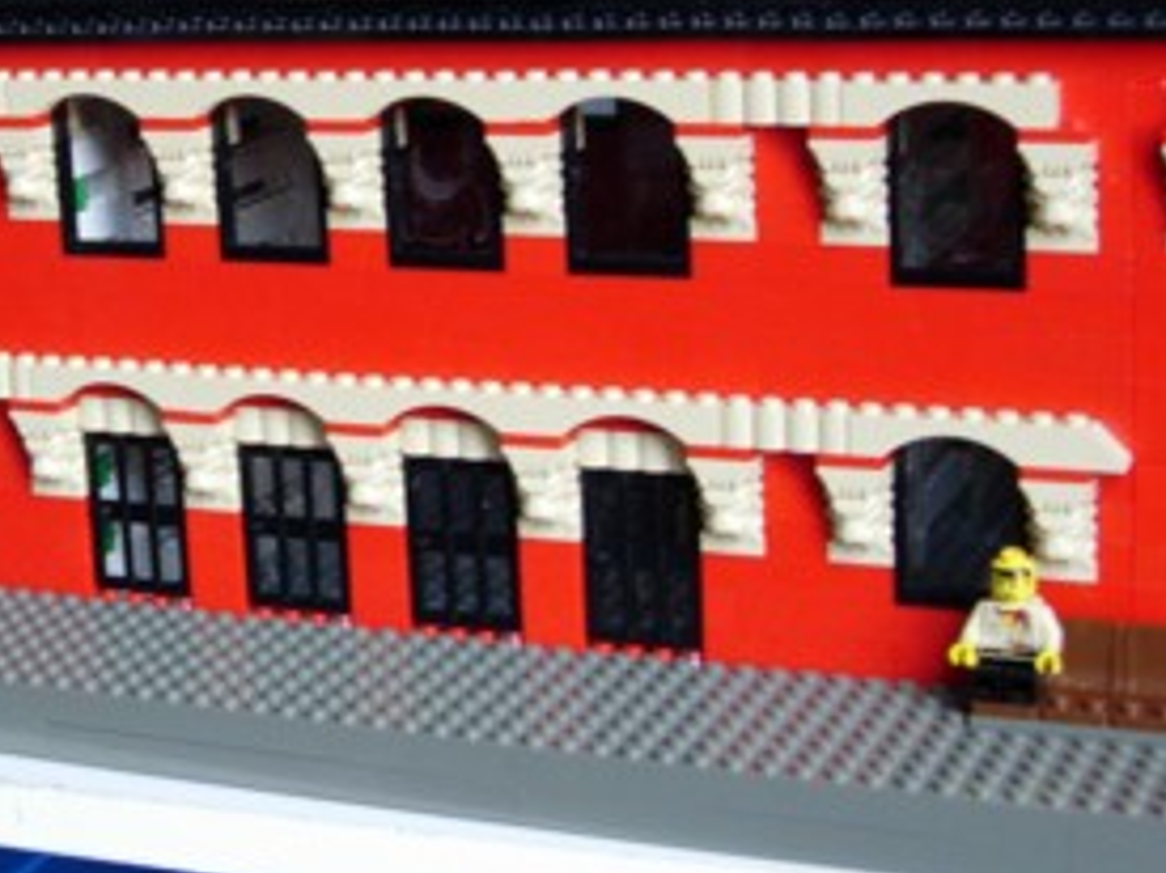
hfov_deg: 23.2
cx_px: 237
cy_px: 343
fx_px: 2795
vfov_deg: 17.7
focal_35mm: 83
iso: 105
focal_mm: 7.8
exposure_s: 1/32
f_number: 2.8
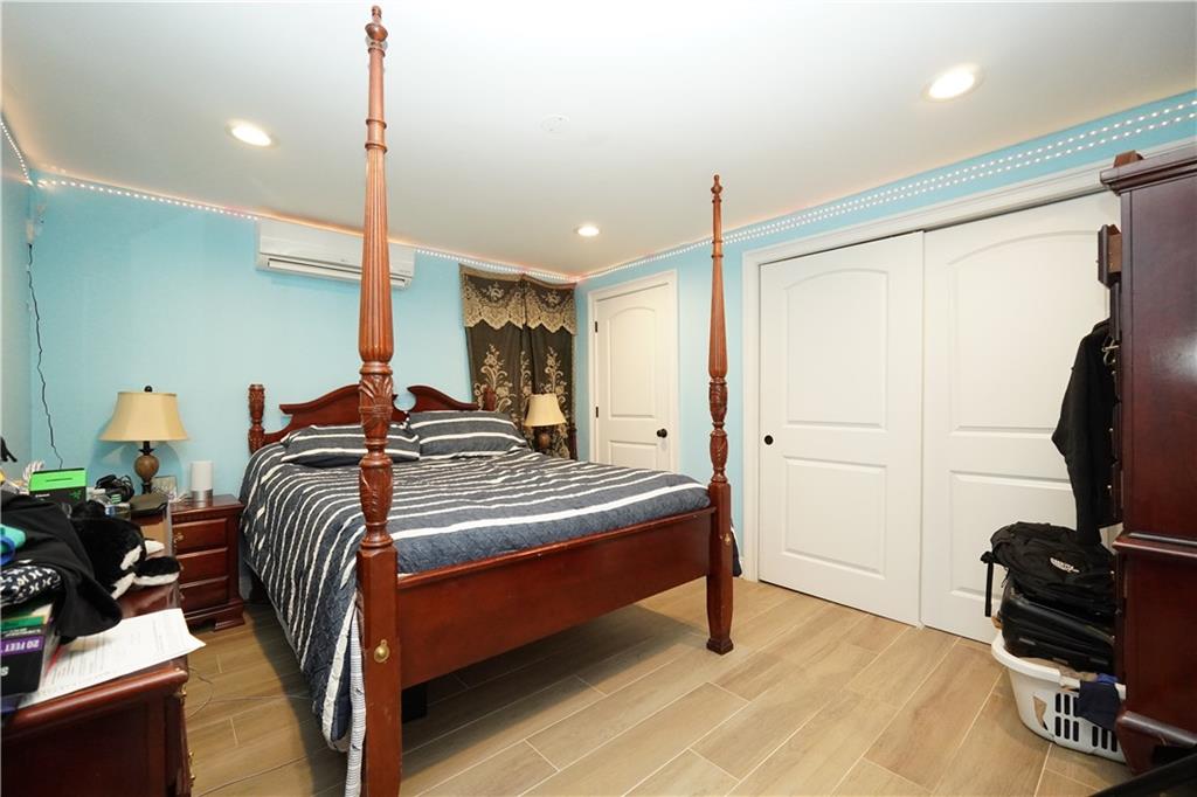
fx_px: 499
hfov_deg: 100.4
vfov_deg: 77.3
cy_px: 398
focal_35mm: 15
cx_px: 598
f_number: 4.5
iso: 3200
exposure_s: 1/125
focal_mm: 10
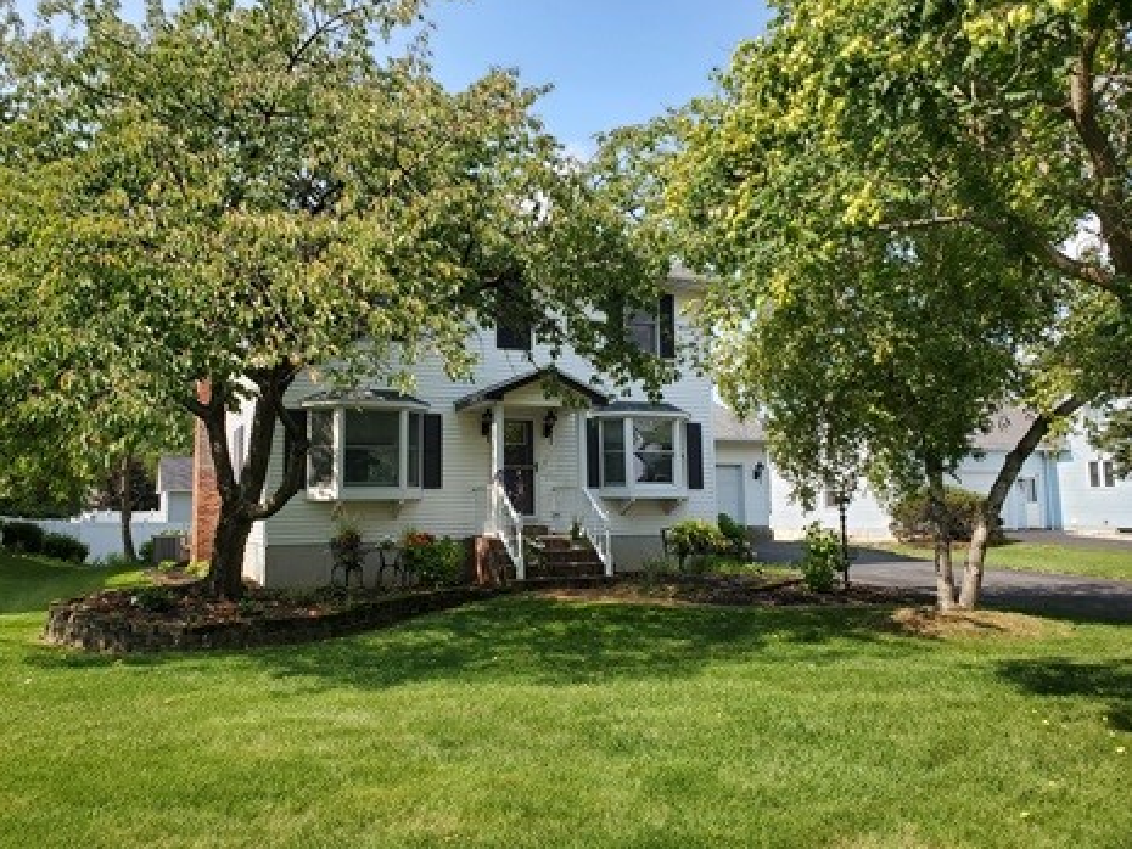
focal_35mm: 27
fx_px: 883
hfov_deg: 65.3
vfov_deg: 51.4
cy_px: 416
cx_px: 547
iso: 50
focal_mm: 4.3
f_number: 2.4
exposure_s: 1/758
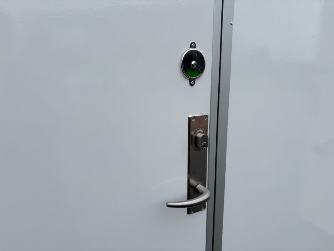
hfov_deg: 67.3
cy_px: 126
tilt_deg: -13.2
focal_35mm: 26
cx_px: 167
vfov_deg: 53.1
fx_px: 251
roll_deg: +0.6
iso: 50
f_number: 1.6
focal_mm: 5.96
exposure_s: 1/2857
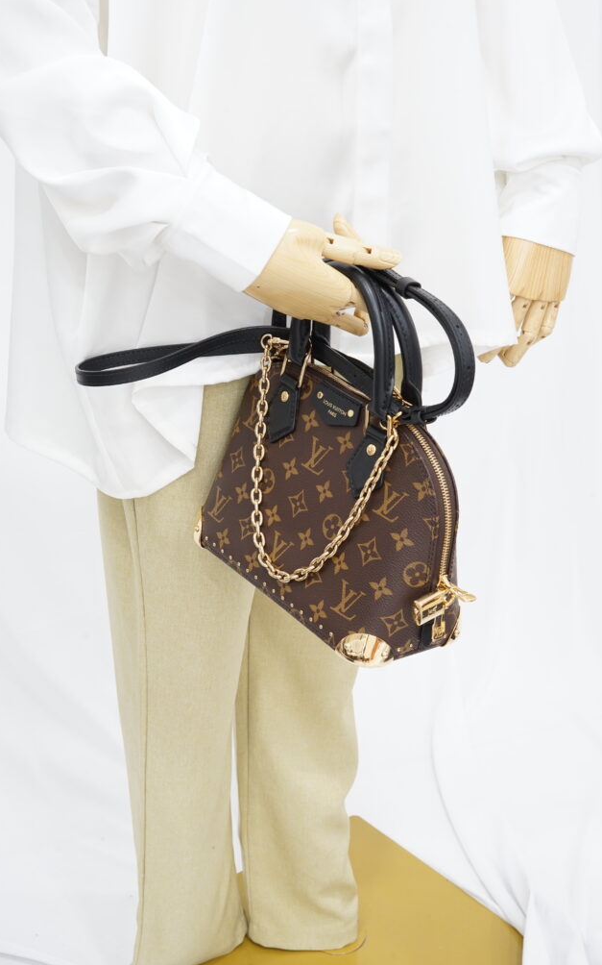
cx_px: 290
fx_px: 1366
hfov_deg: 24.9
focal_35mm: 52
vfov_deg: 38.9
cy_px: 489
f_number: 10
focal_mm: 50
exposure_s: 1/1.25
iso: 640
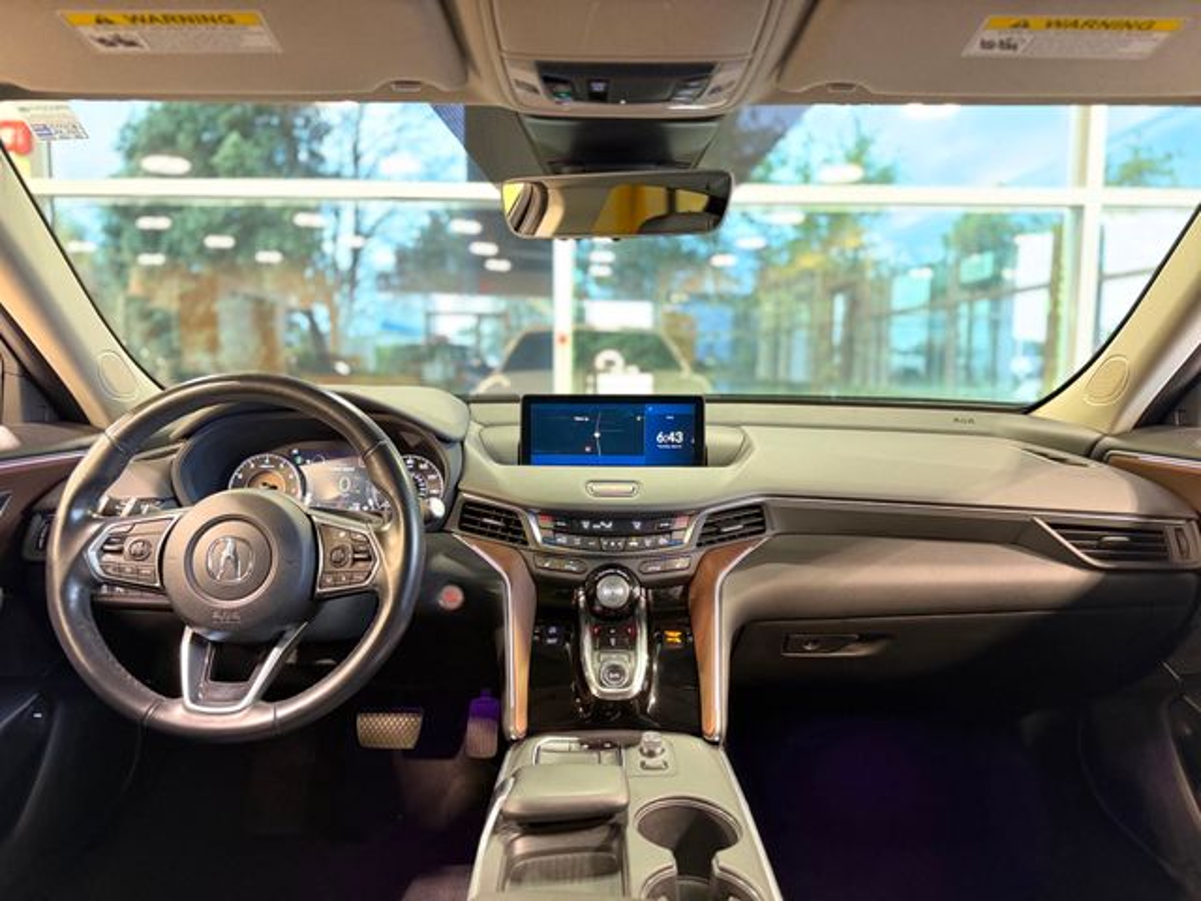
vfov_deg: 56.8
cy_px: 450
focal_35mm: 24
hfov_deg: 71.6
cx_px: 600
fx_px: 833
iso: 1600
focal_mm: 6.76
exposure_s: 1/20
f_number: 1.78
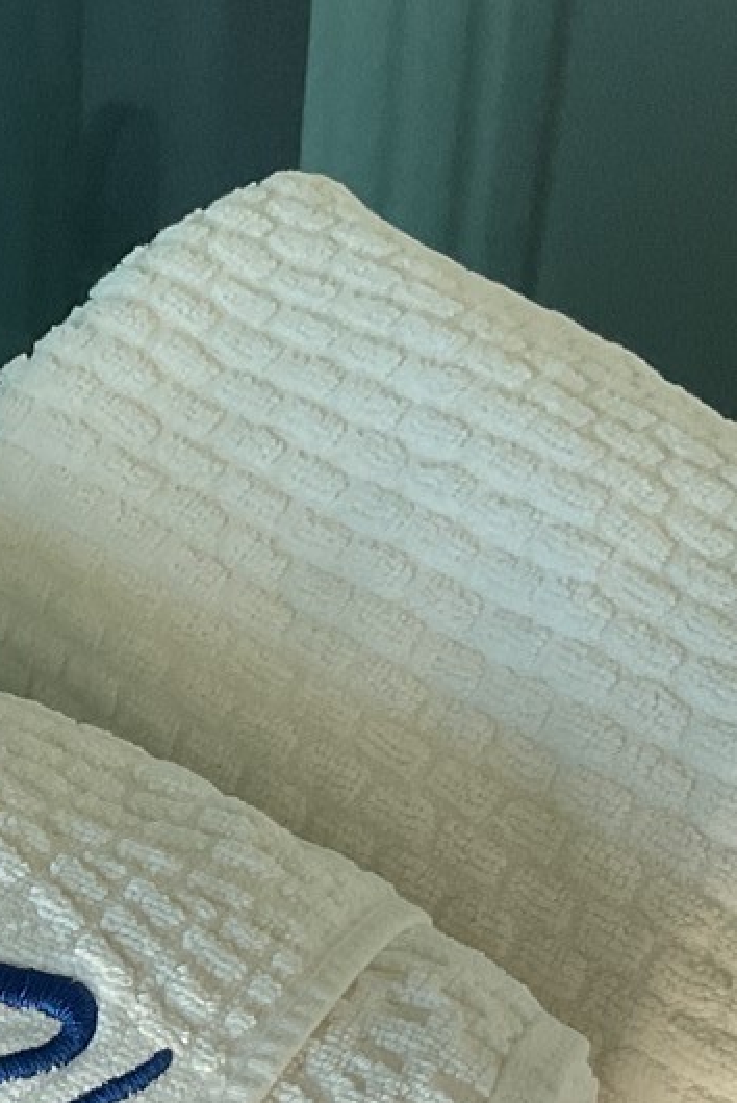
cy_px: 1130
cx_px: -146
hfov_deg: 14.6
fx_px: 2791
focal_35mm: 91
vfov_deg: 21.5
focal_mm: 3
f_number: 1.8
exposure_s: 1/60
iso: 40
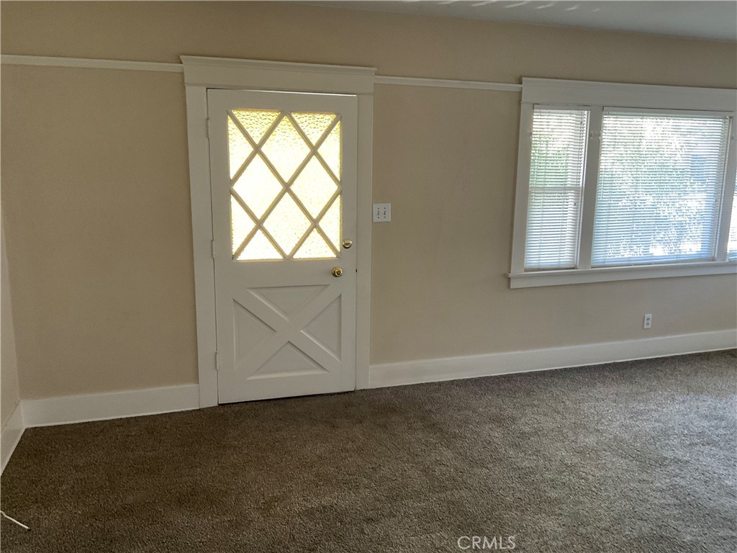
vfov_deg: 48.2
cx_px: 368
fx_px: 617
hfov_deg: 61.7
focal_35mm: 29
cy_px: 276
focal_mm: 3
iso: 160
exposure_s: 1/60
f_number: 1.8
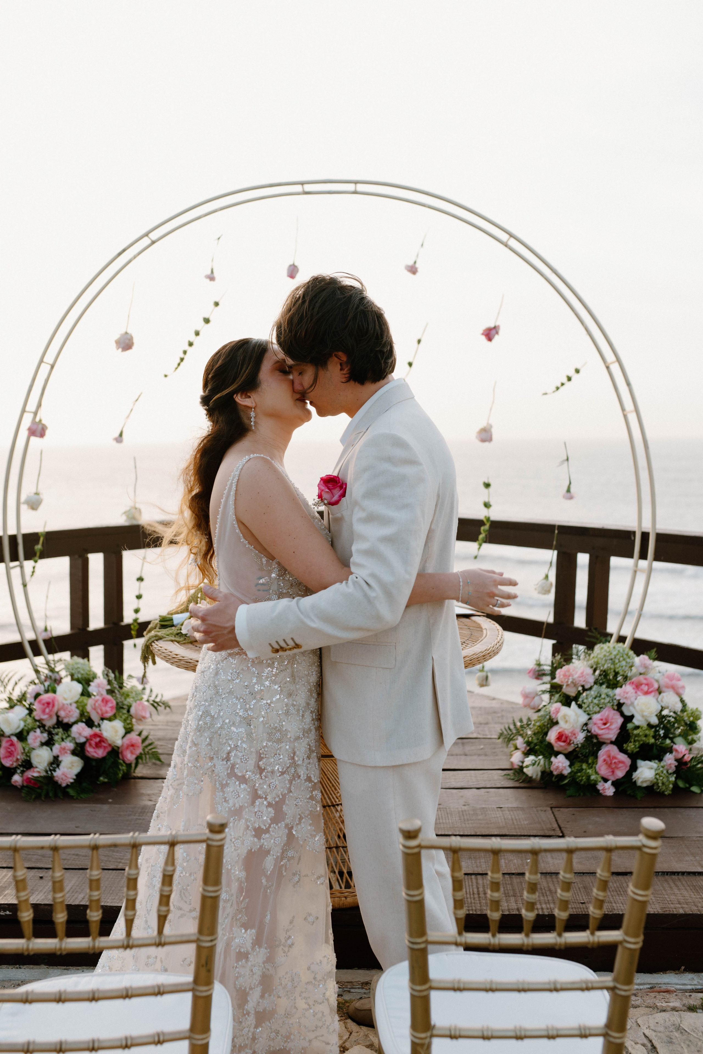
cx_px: 352
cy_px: 527
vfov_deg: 54.4
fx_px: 1025
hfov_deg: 37.9
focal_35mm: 35
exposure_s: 1/200
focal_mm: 35
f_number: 3.2
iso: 100
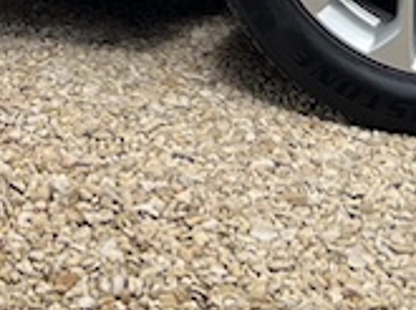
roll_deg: +0.6
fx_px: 1895
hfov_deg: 12.4
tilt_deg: -0.6
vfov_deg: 8.3
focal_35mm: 158
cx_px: -18
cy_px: -539
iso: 50
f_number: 1.5
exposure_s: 1/1361
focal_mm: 5.7
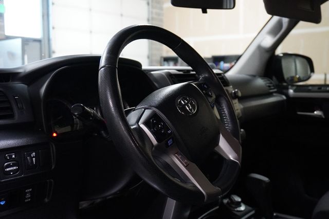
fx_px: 329
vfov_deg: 36.8
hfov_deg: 53.2
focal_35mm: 36
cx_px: 164
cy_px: 110
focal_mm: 24
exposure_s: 1/80
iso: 6400
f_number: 4.5
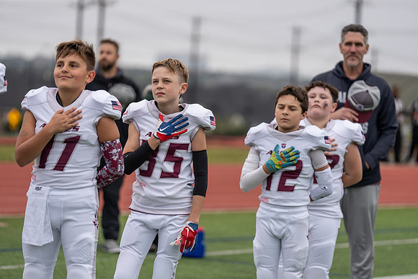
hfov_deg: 12.7
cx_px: 209
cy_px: 140
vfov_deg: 8.5
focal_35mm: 162
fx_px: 1881
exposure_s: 1/1250
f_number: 2.8
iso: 500
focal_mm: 162
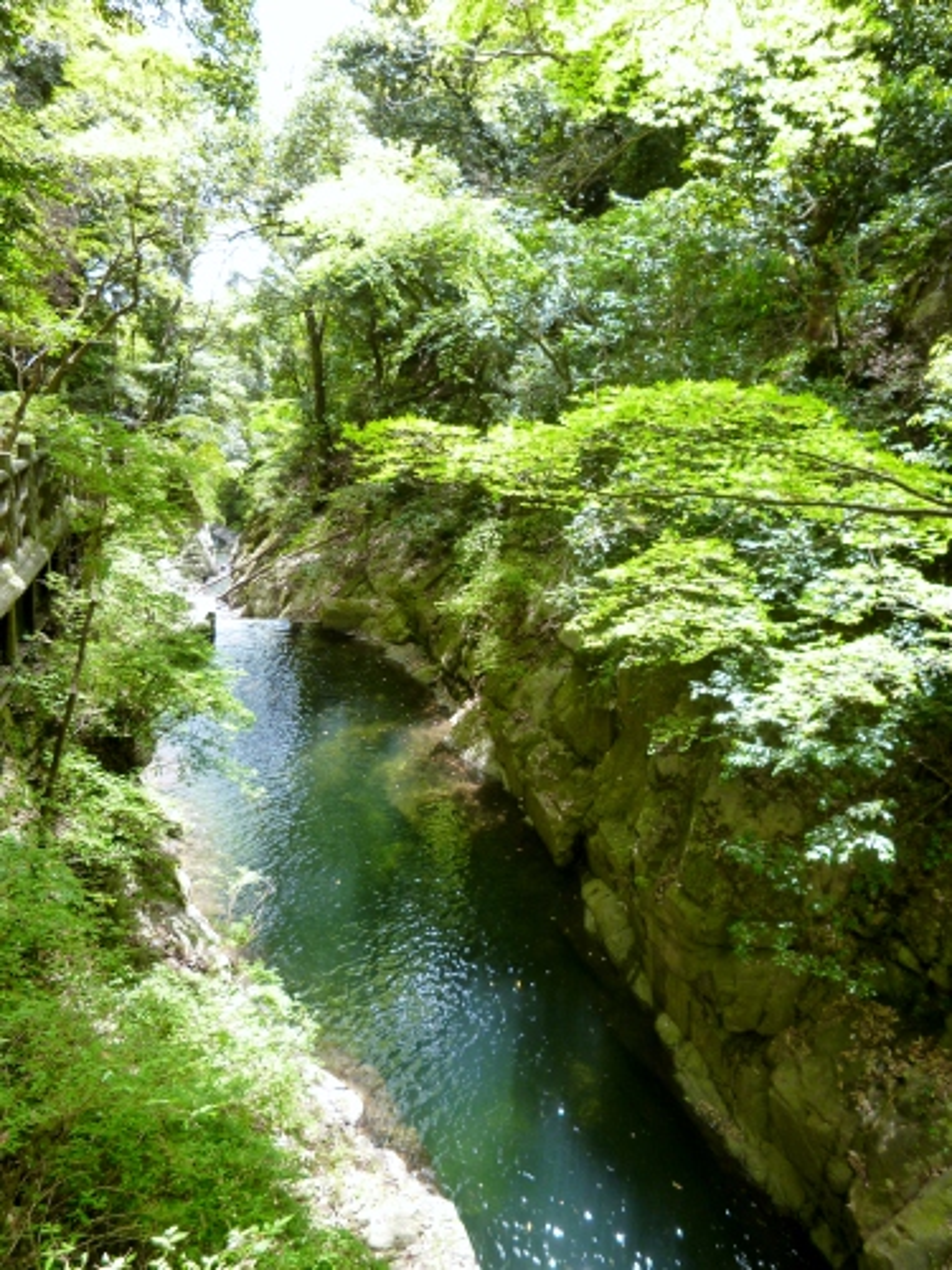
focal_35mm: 24
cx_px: 476
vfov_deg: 71.6
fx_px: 880
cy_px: 635
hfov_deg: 56.8
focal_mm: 4.3
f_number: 2.5
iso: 160
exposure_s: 1/100
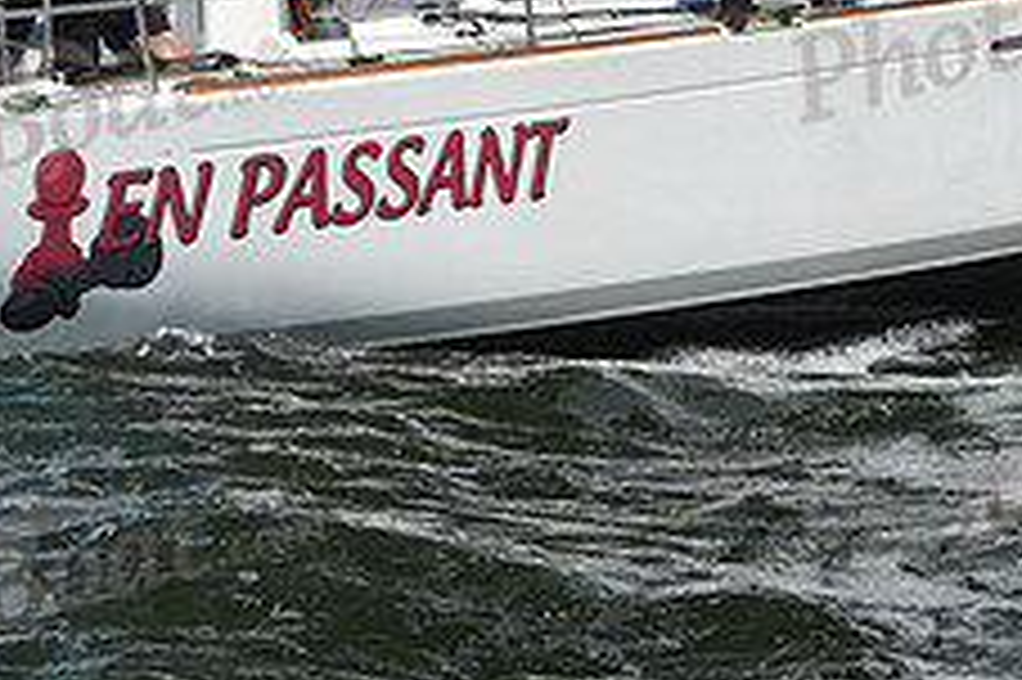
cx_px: 563
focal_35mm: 179
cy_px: -164
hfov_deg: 11.5
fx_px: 5078
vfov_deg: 7.6
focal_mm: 70
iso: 250
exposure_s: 1/1250
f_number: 9
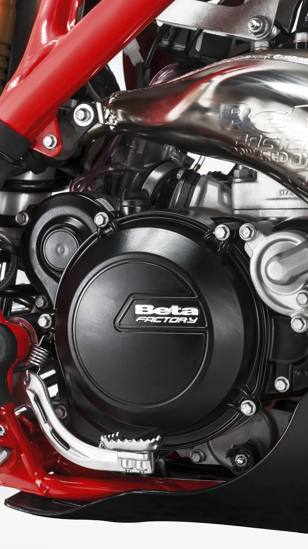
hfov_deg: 16.3
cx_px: 169
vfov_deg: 28.6
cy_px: 273
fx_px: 1075
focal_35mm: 74
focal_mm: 70
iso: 50
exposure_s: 1/160
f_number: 14
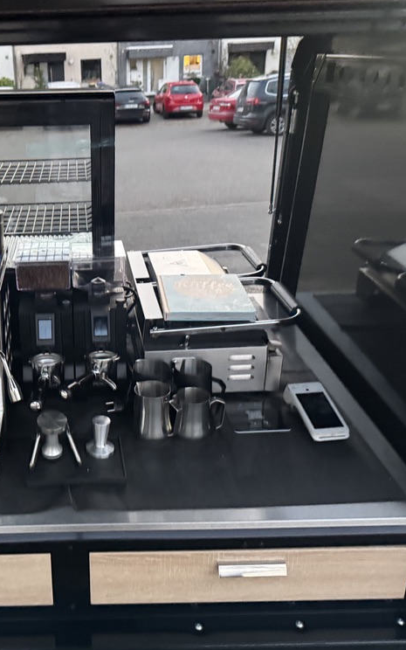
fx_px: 620
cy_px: 320
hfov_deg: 35.1
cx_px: 79
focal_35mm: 35
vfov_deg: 55.3
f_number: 1.78
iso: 800
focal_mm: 6.76
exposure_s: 1/33
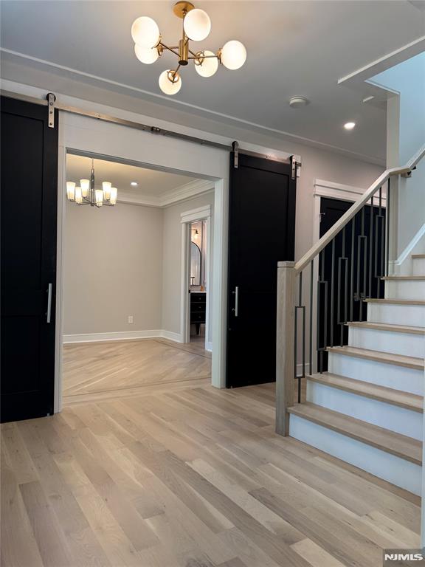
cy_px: 284
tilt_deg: -0.5
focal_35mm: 24
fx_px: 393
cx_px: 212
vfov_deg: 71.6
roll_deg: +0.6
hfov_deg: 56.8
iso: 80
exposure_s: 1/120
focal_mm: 6.76
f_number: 1.78
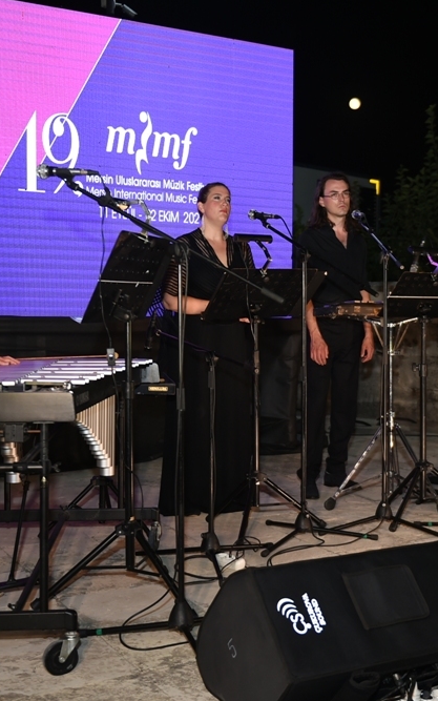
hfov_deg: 25.6
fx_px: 955
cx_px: 310
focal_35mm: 50
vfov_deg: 40.3
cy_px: 351
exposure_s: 1/160
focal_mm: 32
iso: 640
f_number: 2.8
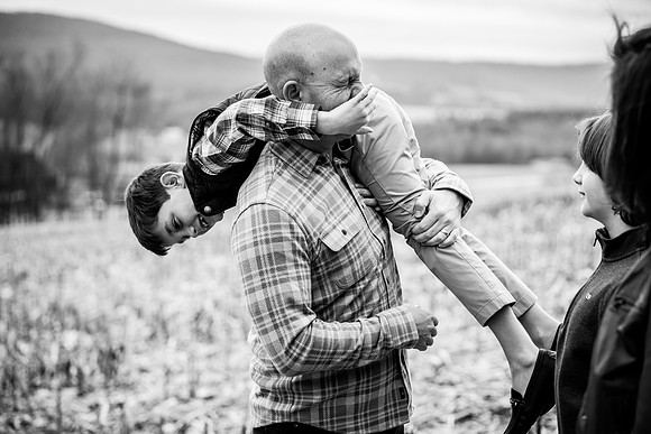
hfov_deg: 23.9
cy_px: 217
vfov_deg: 16.1
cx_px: 326
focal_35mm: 85
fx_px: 1537
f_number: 3.2
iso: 320
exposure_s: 1/800
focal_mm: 85
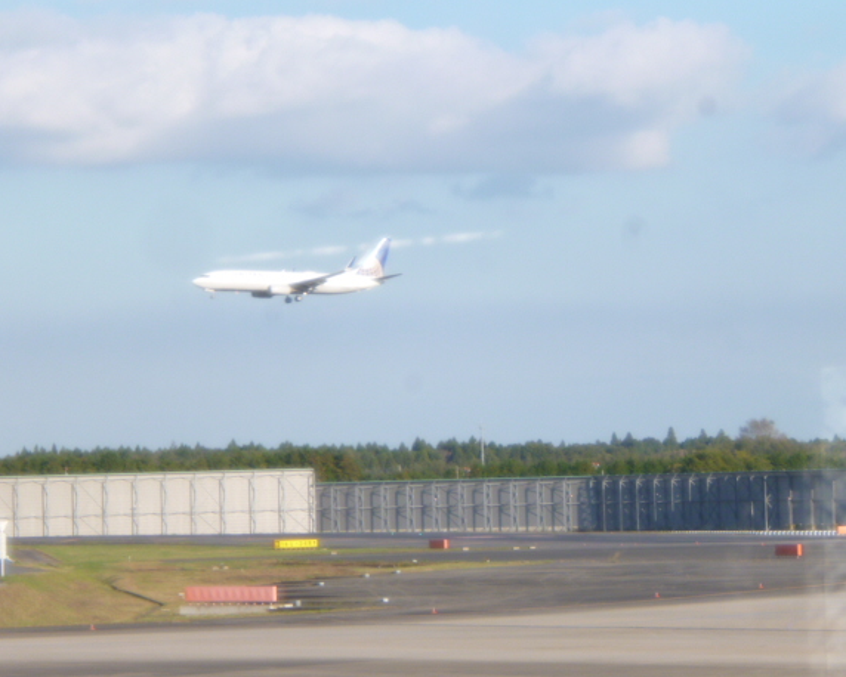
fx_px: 4183
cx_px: 447
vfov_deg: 9.3
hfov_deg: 11.5
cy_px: 334
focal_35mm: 167
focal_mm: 21.5
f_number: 6.4
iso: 100
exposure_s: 1/125
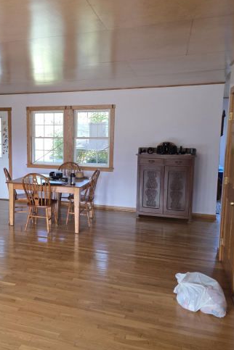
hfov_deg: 38.5
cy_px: 173
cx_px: 48
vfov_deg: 57.2
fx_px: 322
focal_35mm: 33
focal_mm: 5.4
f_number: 1.8
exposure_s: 1/120
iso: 250
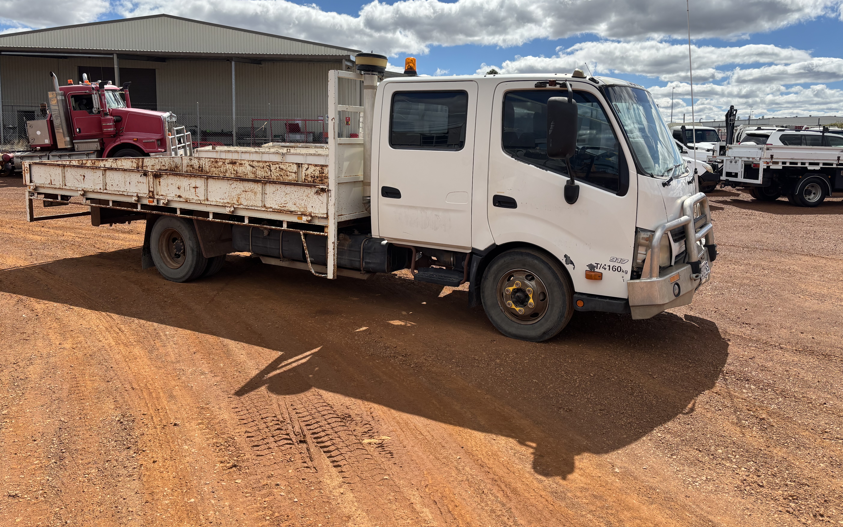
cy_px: 210
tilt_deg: -7.0
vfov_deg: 44.3
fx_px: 643
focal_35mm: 28
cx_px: 424
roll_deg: -0.8
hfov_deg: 66.5
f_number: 1.6
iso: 50
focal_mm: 5.96
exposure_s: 1/4425
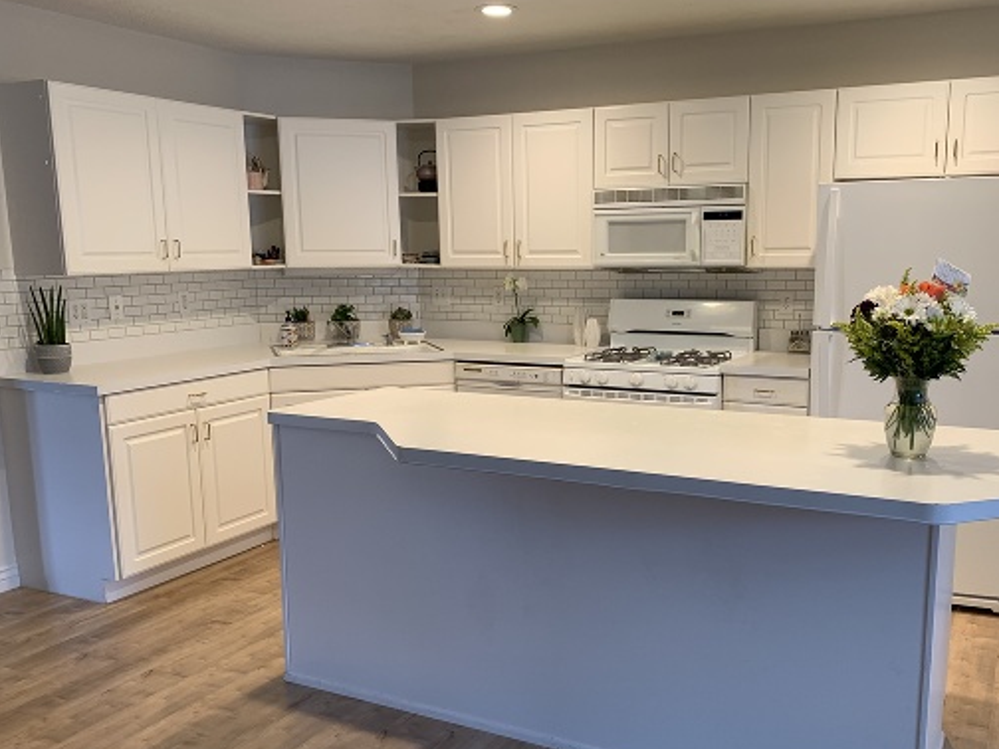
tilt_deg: -10.6
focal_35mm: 33
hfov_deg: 55.2
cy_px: 422
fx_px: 952
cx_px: 567
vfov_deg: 42.9
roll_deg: +1.2
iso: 125
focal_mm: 4.25
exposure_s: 1/60
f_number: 1.8
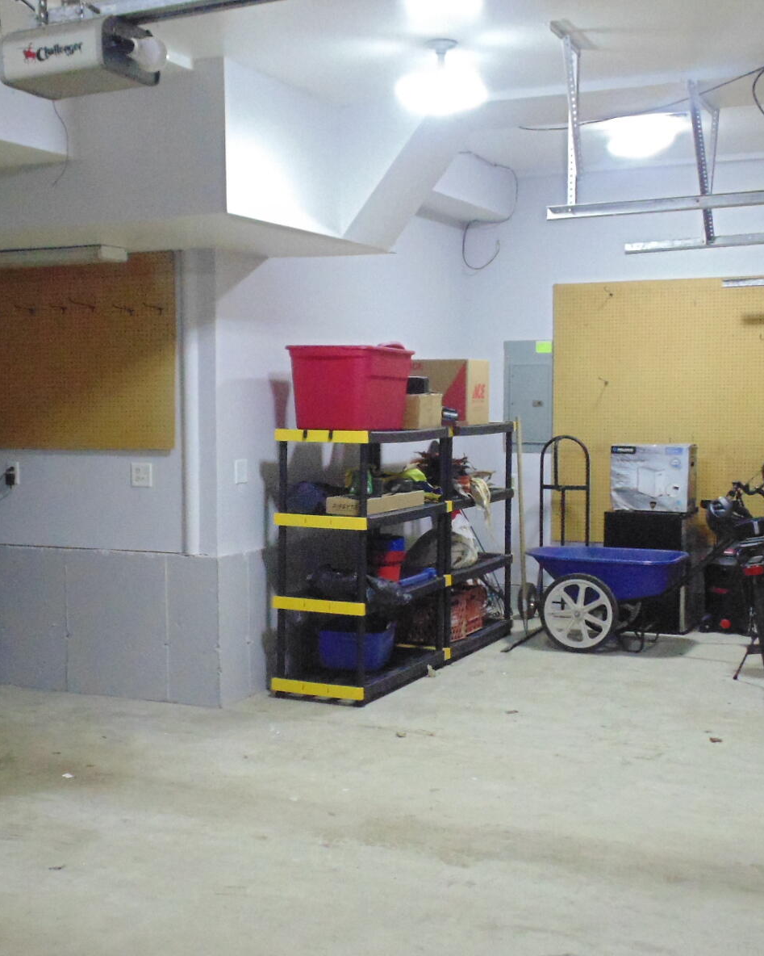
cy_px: 526
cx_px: 294
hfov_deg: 32.0
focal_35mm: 47
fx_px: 1329
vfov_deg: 39.5
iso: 400
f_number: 3.1
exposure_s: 1/20
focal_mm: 4
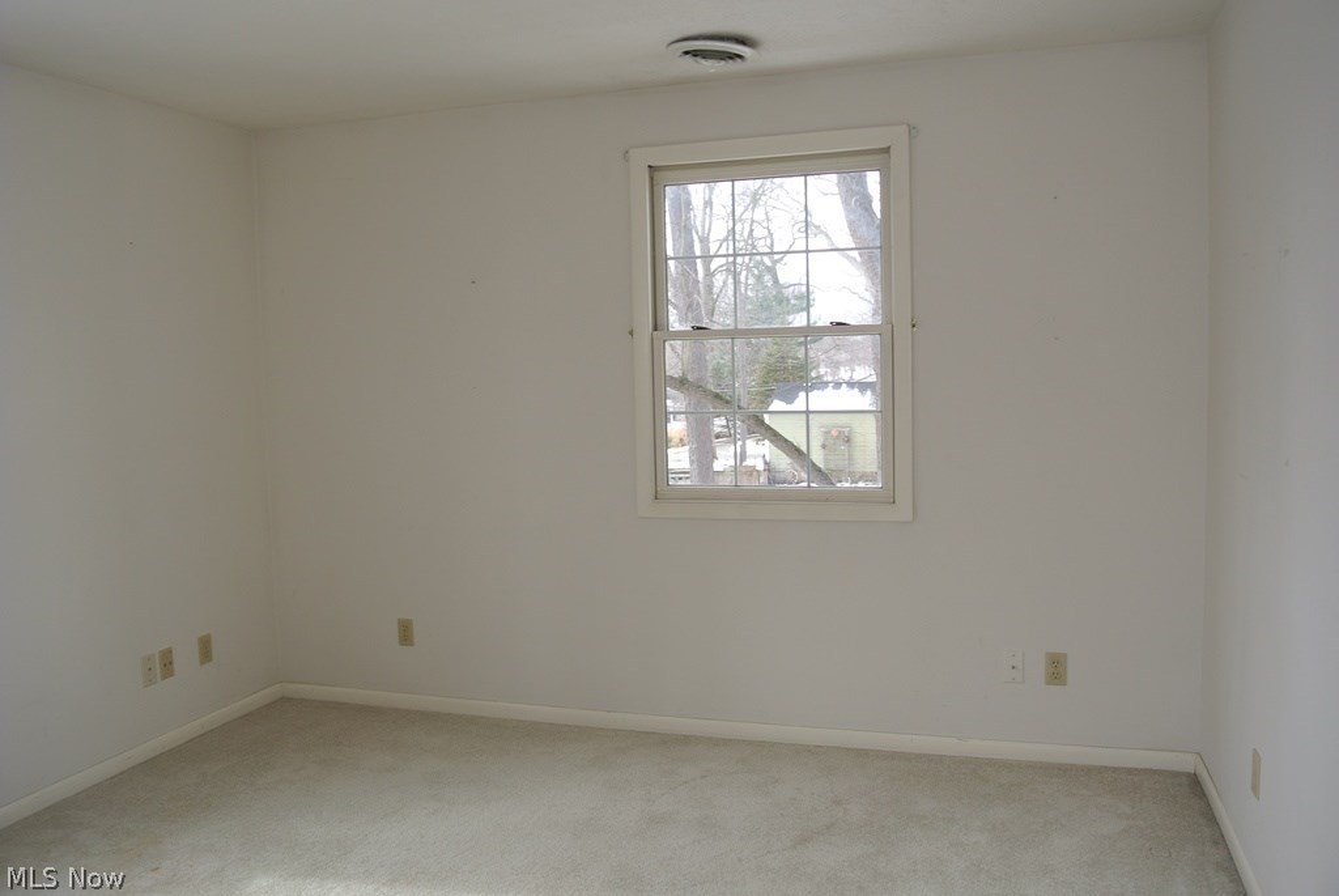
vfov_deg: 45.1
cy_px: 448
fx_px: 1080
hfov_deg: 63.6
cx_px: 670
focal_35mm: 29
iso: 100
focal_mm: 11
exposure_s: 1/60
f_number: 4.5
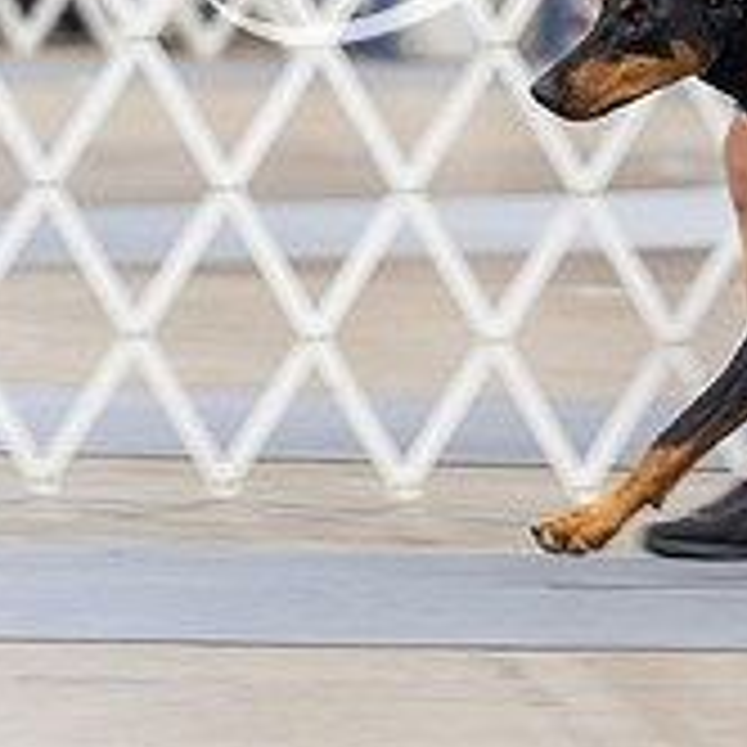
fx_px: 11646
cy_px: 140
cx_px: 943
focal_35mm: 477
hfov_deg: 3.7
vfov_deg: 3.7
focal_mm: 138
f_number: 2.8
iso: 2500
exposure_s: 1/160
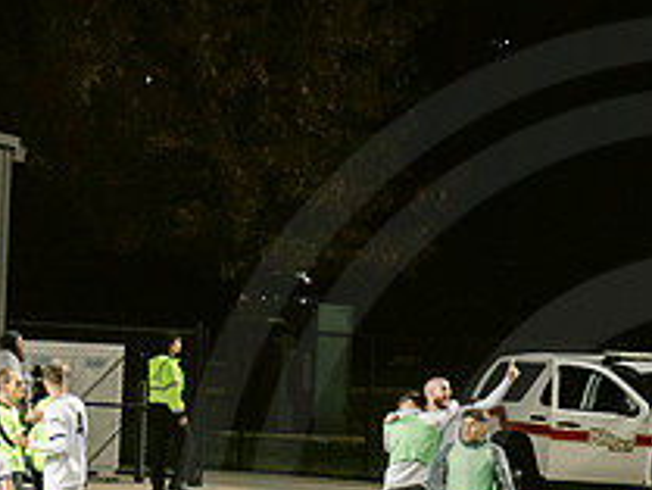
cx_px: 1027
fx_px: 8537
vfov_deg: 3.3
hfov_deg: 4.3
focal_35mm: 453
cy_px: 539
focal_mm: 70
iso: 2000
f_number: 4
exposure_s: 1/160
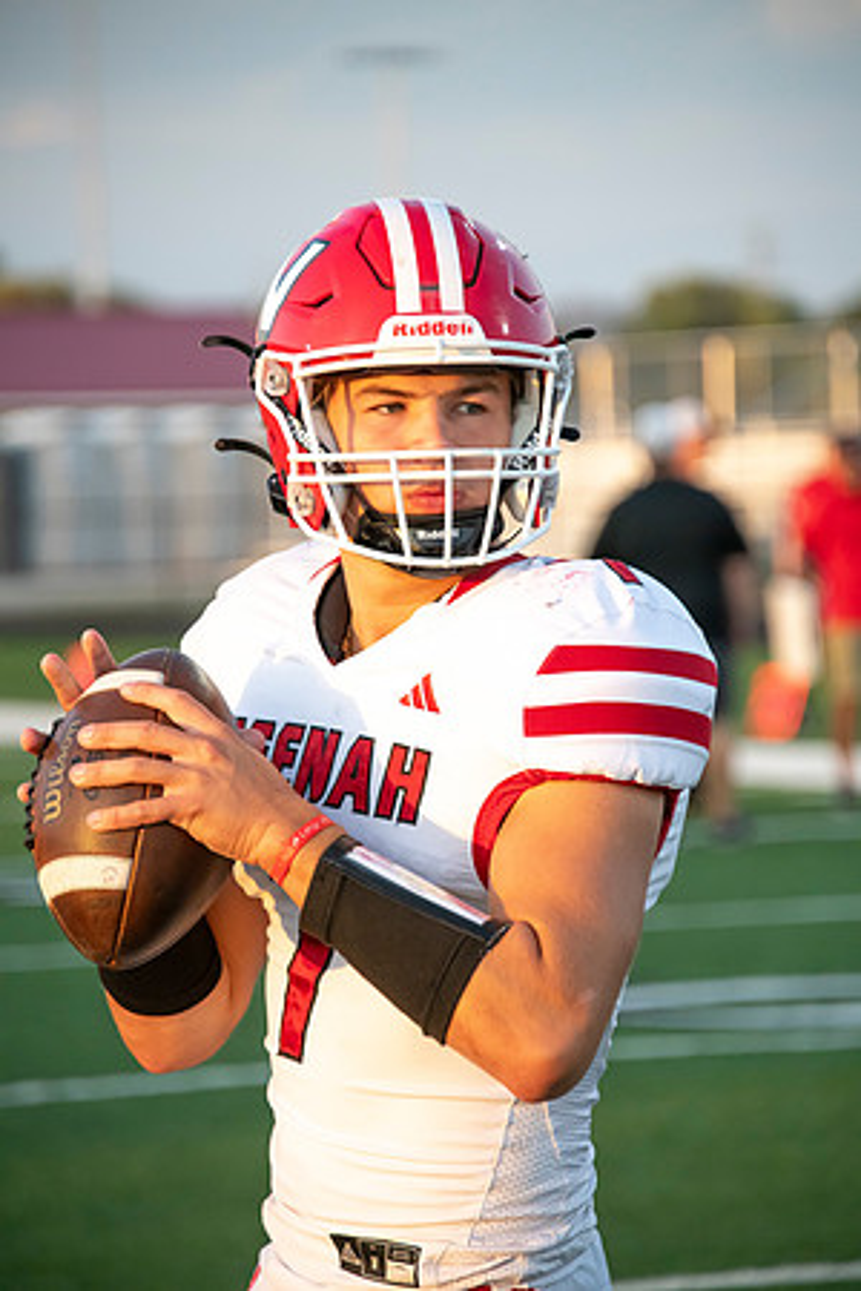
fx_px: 7533
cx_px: 430
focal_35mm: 210
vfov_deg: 9.8
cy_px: 646
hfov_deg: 6.5
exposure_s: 1/2500
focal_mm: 210
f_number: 5.6
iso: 2000
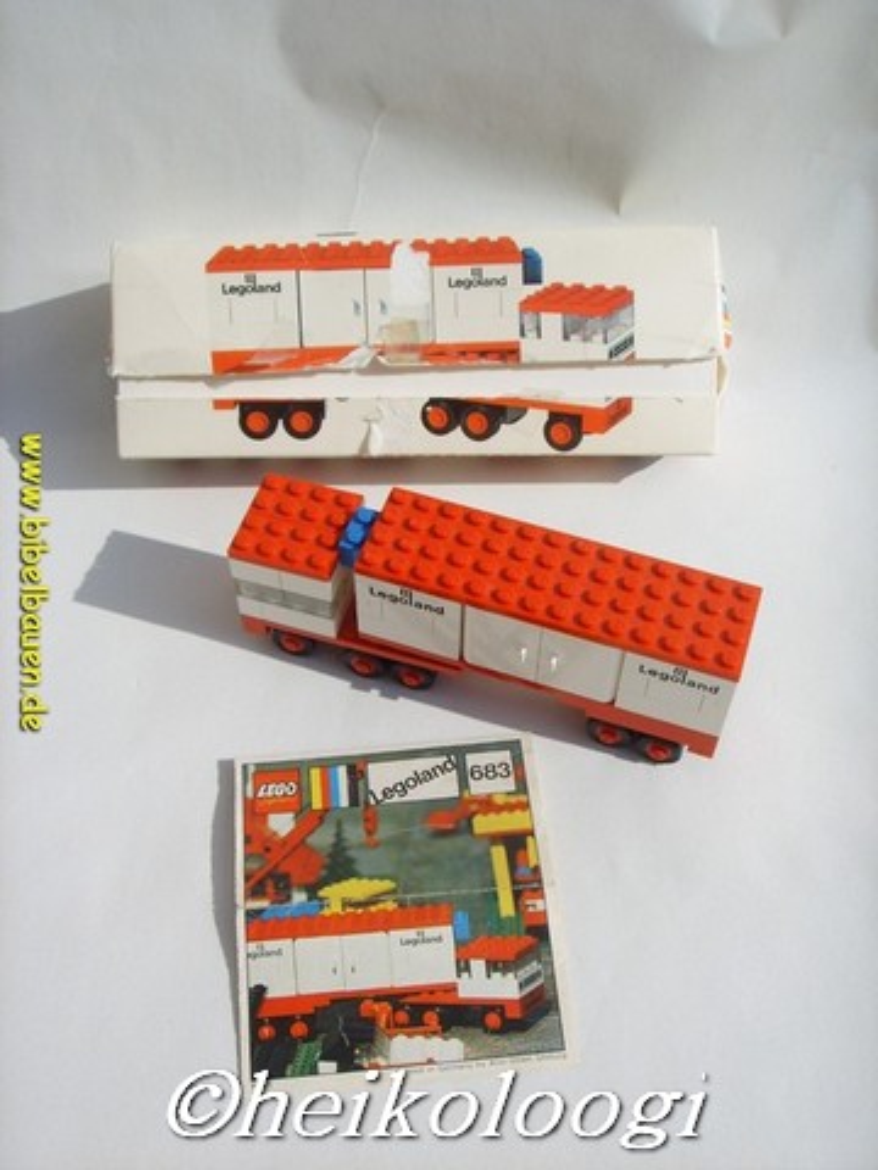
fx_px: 1319
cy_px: 585
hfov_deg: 36.8
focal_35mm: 39
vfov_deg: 47.9
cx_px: 439
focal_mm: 6.6
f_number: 6.3
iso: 50
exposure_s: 1/500
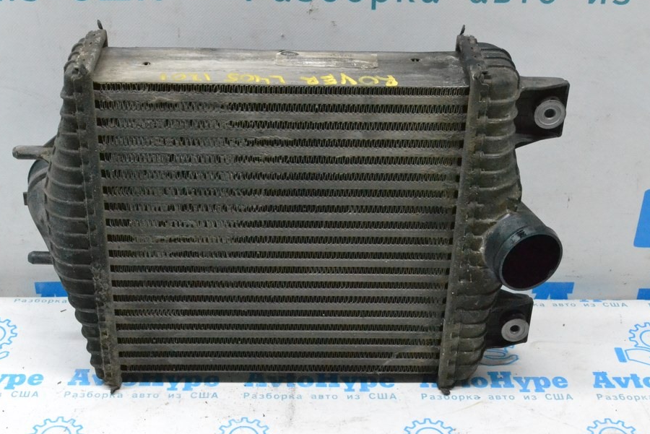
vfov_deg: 23.4
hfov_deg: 34.5
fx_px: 1048
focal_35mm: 58
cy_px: 201
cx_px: 313
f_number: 10
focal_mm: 34
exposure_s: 1/125
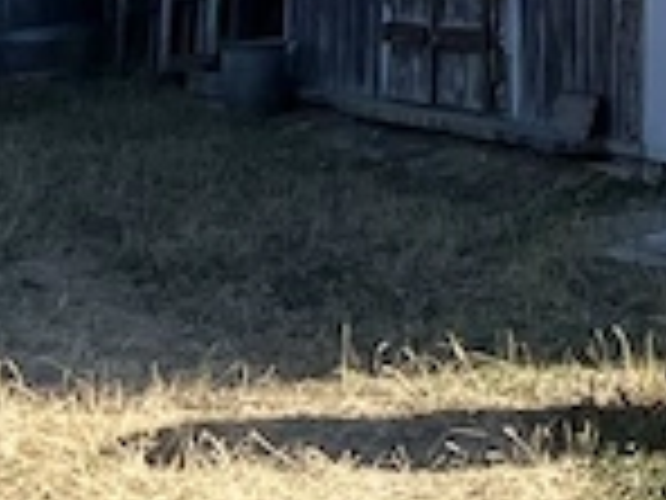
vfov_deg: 8.0
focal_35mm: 176
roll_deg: +1.1
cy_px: -509
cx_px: 1346
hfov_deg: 10.3
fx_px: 3386
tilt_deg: +5.0
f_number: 1.5
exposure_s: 1/1669
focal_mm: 5.7
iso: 50
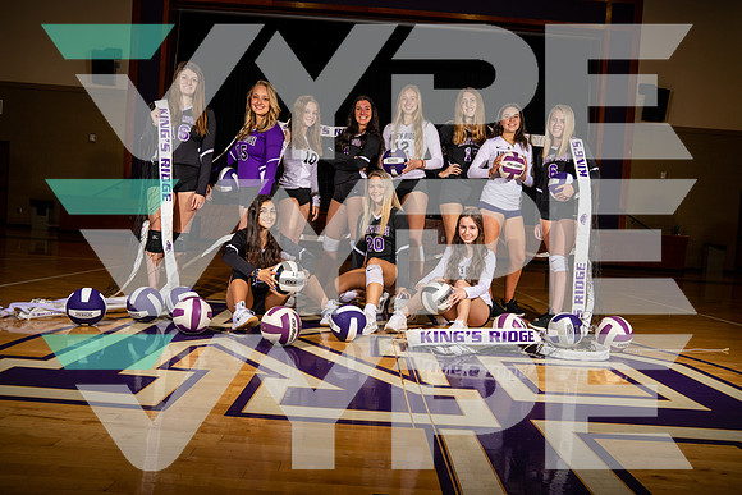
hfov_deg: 65.5
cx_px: 371
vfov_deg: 46.4
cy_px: 248
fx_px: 577
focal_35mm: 28
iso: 200
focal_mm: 28
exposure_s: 1/125
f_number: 8
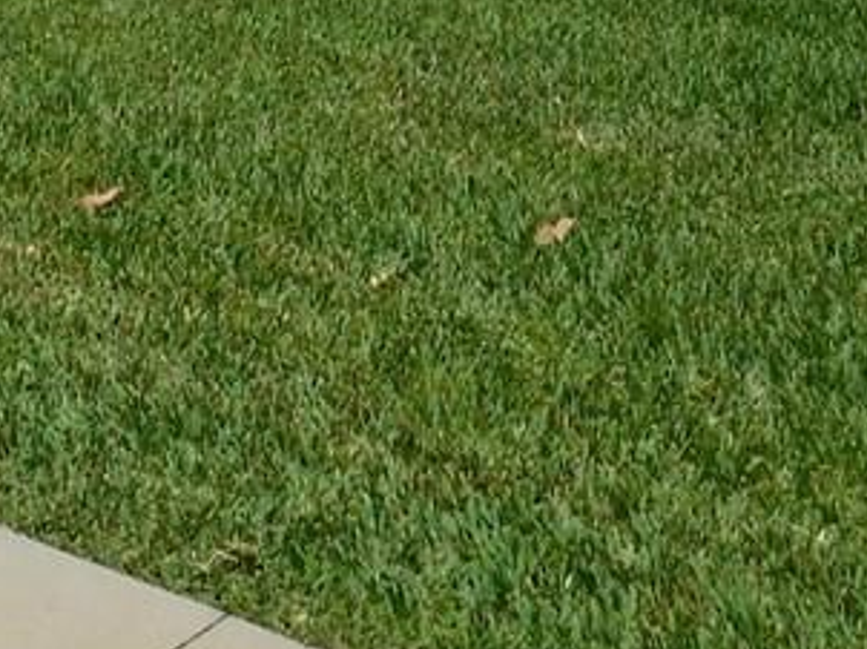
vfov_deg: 10.8
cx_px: 212
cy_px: -744
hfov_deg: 16.1
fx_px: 3053
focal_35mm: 122
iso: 125
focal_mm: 4
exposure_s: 1/800
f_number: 6
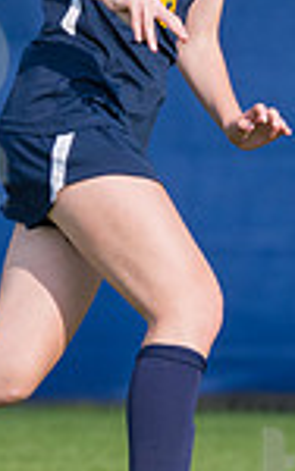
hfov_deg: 0.8
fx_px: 21261
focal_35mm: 1656
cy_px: 100
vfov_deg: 1.3
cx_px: -88
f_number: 5.6
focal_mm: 280
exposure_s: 1/2000
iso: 400
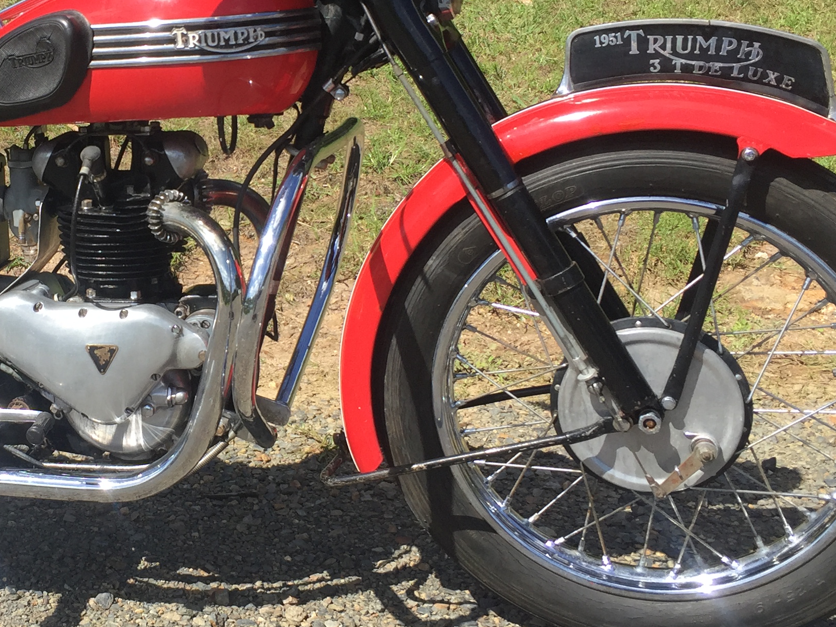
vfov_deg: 25.2
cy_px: 236
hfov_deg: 32.1
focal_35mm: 58
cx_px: 141
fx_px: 1401
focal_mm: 4.15
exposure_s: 1/1364
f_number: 2.2
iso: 32
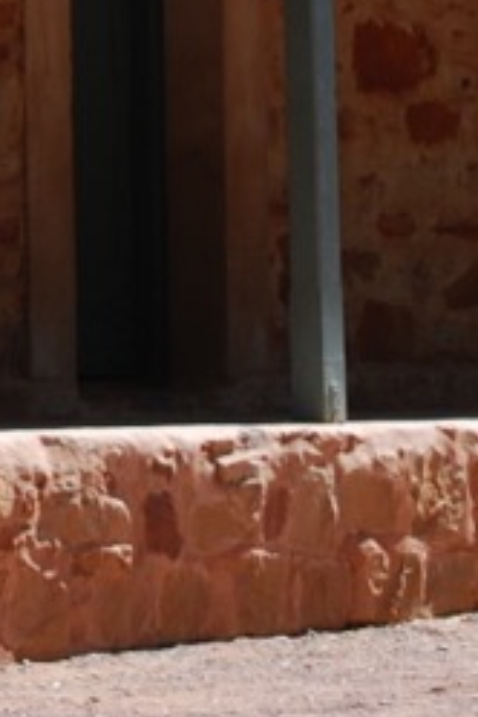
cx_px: -487
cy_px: -410
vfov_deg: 3.9
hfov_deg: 2.6
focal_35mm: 530
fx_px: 10559
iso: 100
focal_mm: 55
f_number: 8
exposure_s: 1/160
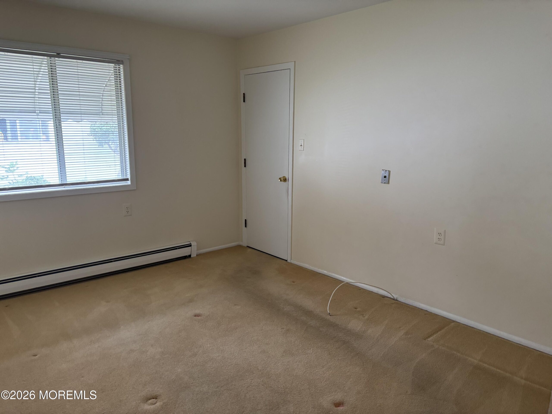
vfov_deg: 53.1
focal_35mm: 26
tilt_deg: -9.9
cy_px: 207
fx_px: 415
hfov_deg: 67.3
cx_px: 276
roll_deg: +0.5
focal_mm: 5.96
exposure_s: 1/60
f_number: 1.6
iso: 250
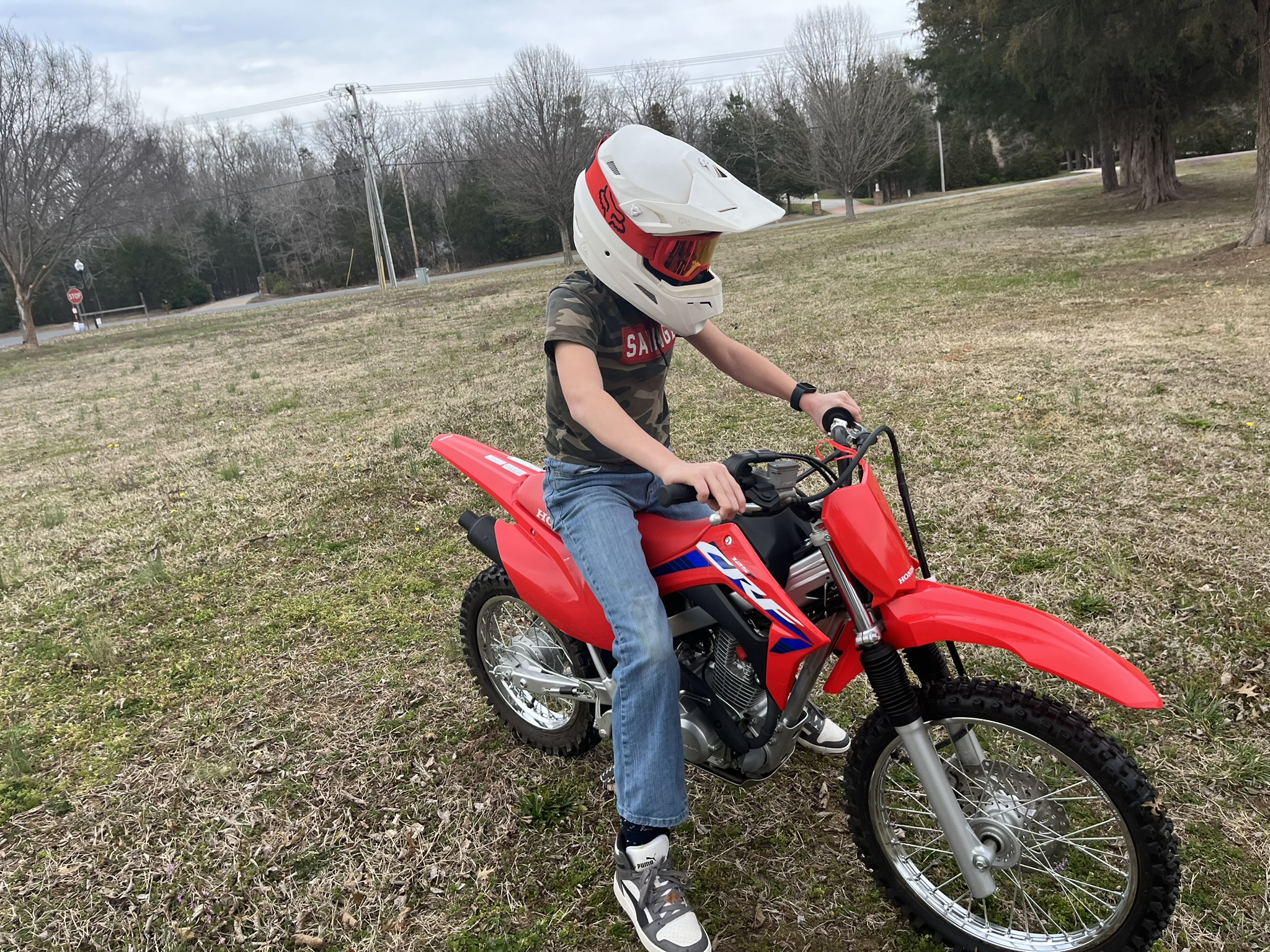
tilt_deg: -14.5
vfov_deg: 53.1
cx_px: 635
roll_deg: +9.6
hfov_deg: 67.3
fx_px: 954
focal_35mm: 26
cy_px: 476
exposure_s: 1/913
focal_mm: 5.1
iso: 50
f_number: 1.6
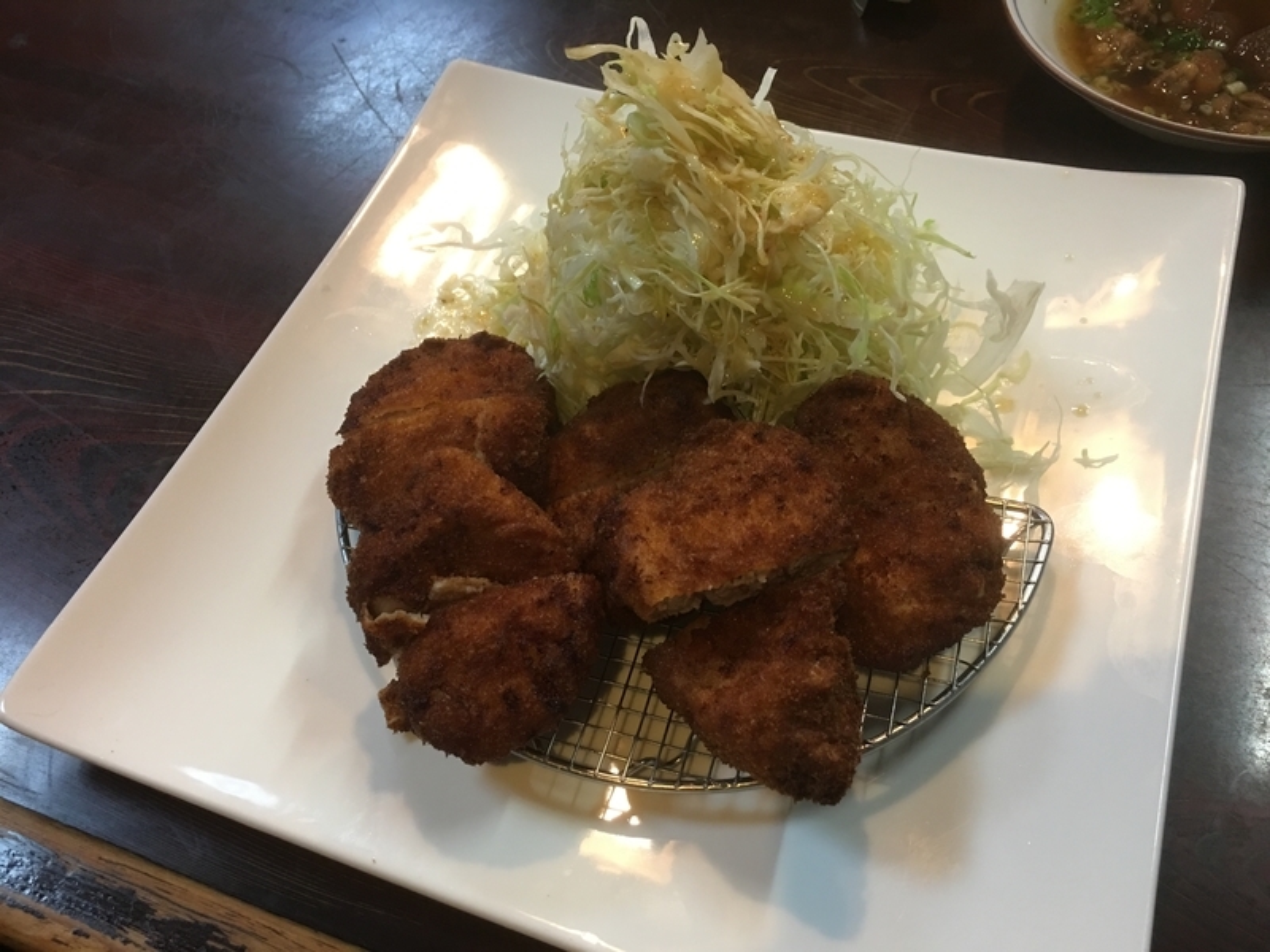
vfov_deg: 48.2
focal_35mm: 29
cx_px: 635
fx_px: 1064
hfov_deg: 61.7
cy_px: 476
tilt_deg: -54.9
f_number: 2.2
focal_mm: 4.15
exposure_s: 1/15
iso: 64
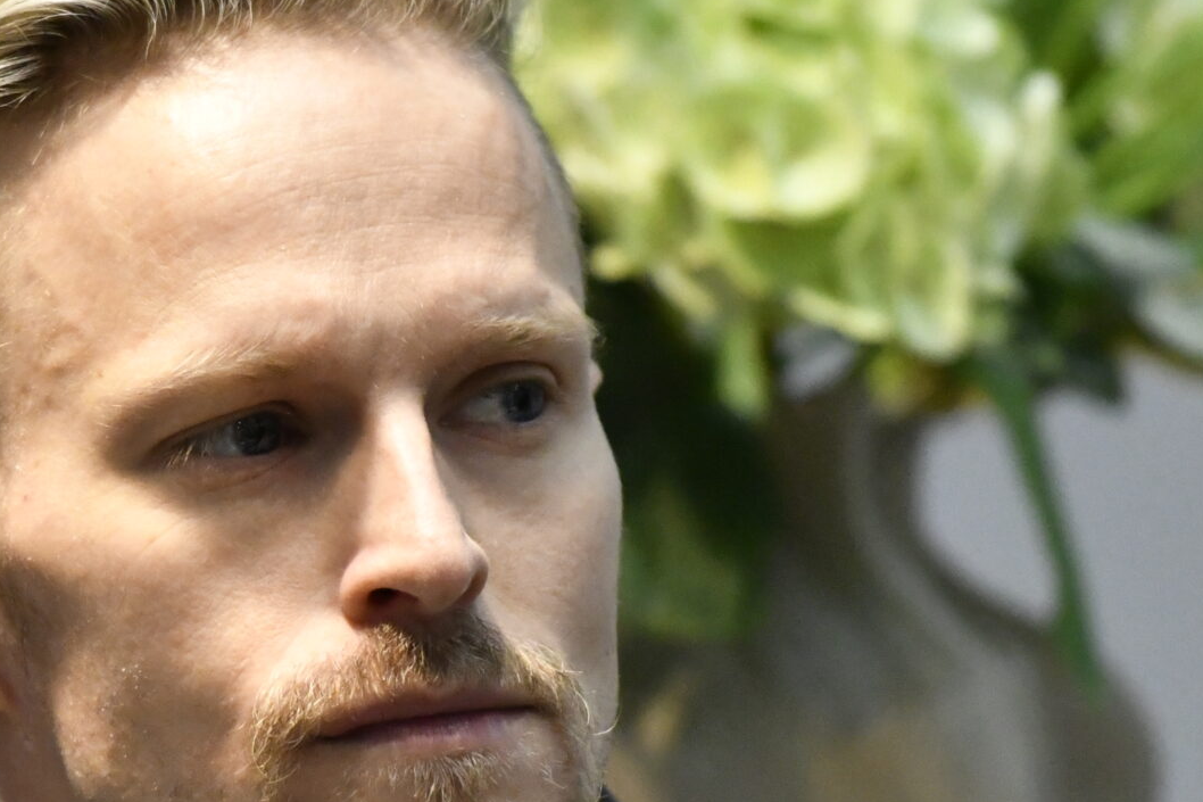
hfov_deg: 2.8
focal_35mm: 726
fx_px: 24255
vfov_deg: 1.9
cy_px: 584
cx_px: 306
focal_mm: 200
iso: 6400
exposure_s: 1/1250
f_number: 2.8
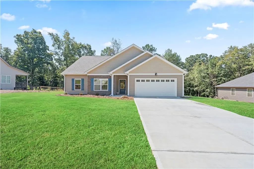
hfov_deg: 96.8
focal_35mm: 16
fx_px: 113
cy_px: 84
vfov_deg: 73.7
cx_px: 127
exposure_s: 1/50
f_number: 8
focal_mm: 16
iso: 50
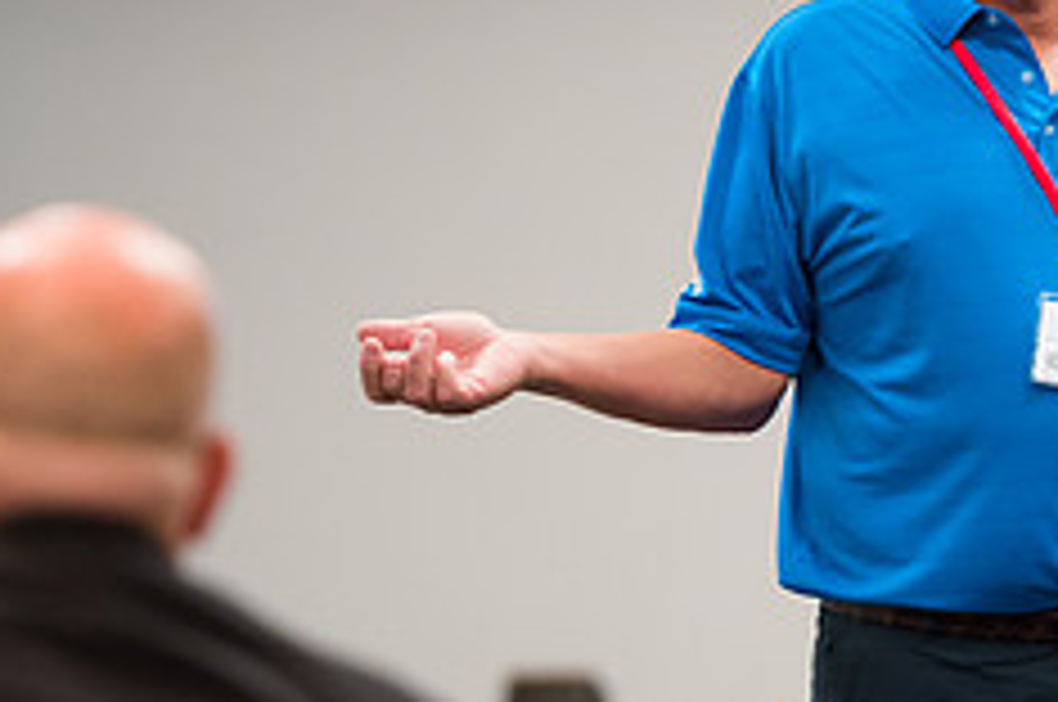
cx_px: 954
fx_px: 13060
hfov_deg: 4.6
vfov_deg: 3.1
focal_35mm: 445
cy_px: 378
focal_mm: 180
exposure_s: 1/125
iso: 3200
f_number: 3.2
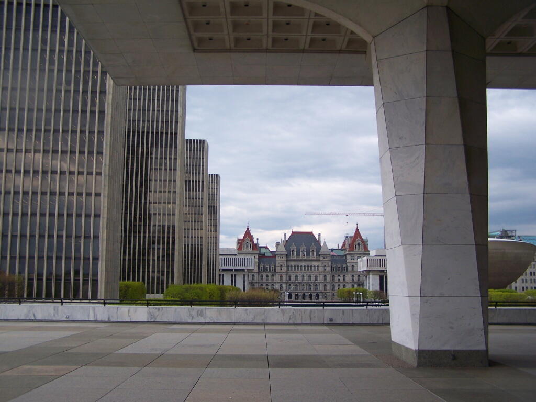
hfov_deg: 49.0
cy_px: 201
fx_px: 588
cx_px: 268
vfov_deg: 37.7
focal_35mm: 38
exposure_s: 1/400
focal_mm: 6.3
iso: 80
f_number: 2.8
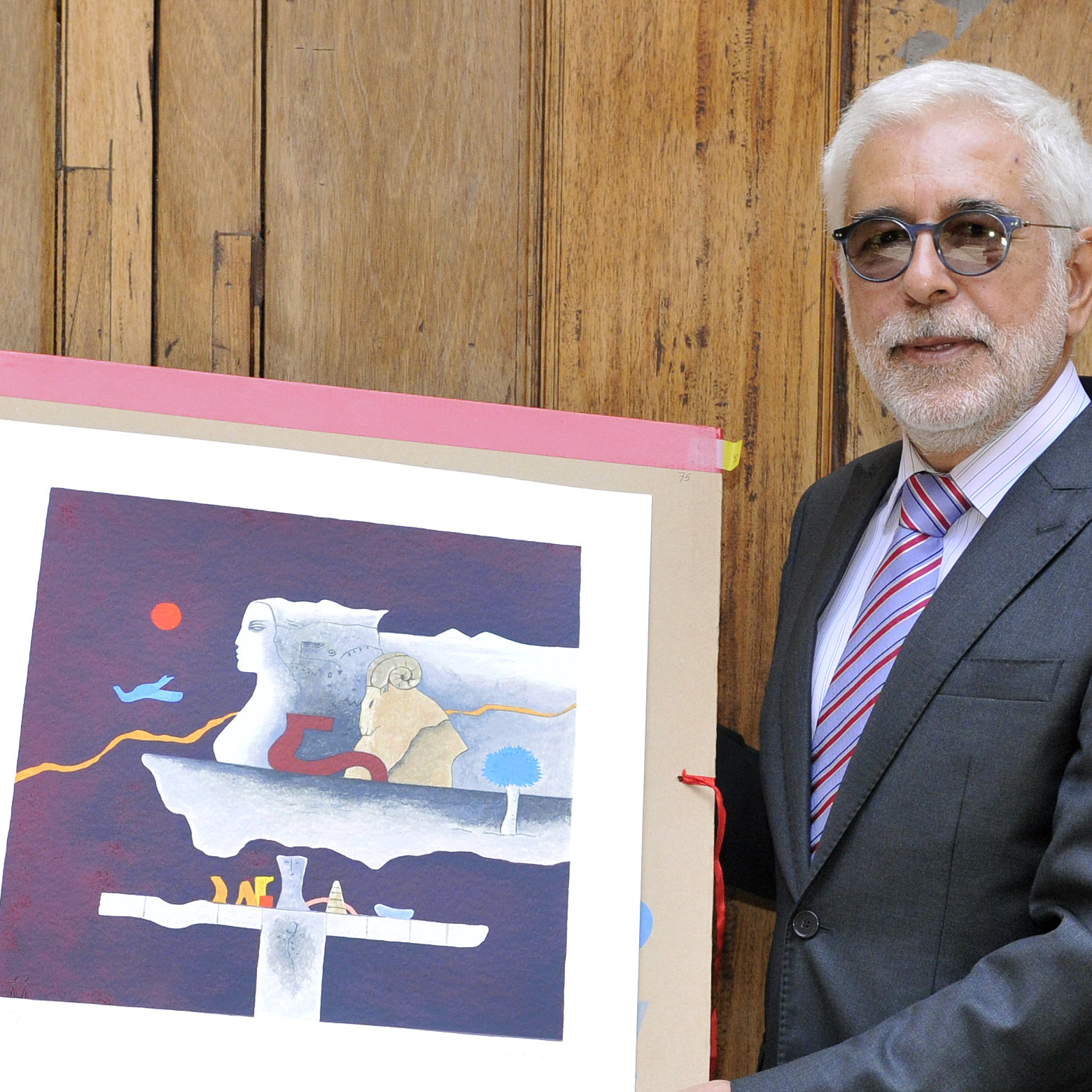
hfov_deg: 20.6
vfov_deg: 20.5
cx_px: 629
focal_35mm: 84
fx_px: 2998
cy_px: 777
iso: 640
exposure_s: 1/200
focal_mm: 24
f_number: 5.6
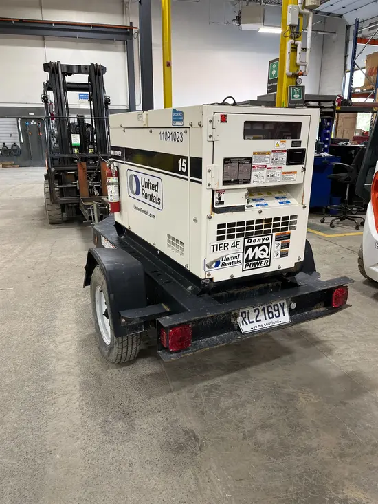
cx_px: 189
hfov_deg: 53.1
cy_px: 252
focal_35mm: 26
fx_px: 378
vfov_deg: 67.3
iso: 125
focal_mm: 5.1
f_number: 1.6
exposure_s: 1/75
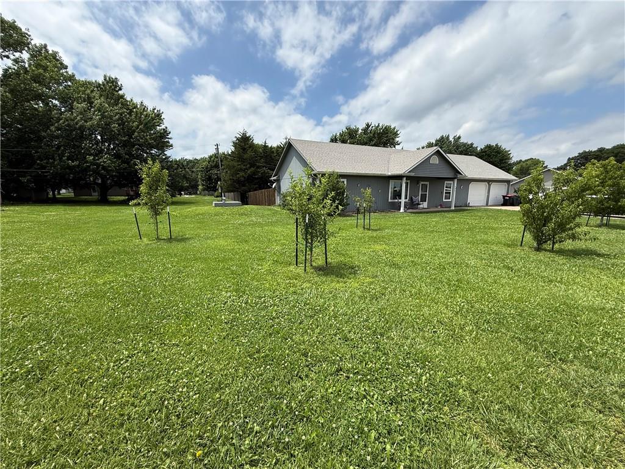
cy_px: 234
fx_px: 253
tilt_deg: -9.8
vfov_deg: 85.7
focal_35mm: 14
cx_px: 312
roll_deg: -0.5
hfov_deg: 102.1
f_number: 2.2
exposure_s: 1/1848
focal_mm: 2.22
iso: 50
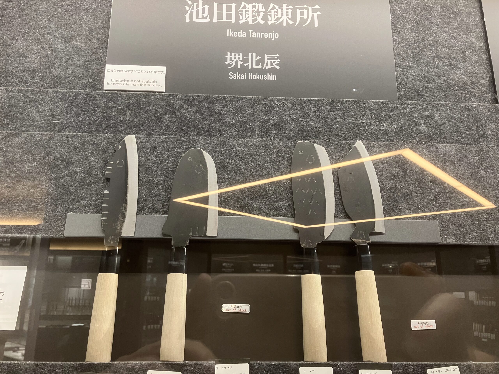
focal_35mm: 28
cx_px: 250
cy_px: 187
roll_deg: -0.9
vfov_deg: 49.7
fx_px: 404
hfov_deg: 63.4
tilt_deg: +15.9
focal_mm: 3.99
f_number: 1.8
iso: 250
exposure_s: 1/60
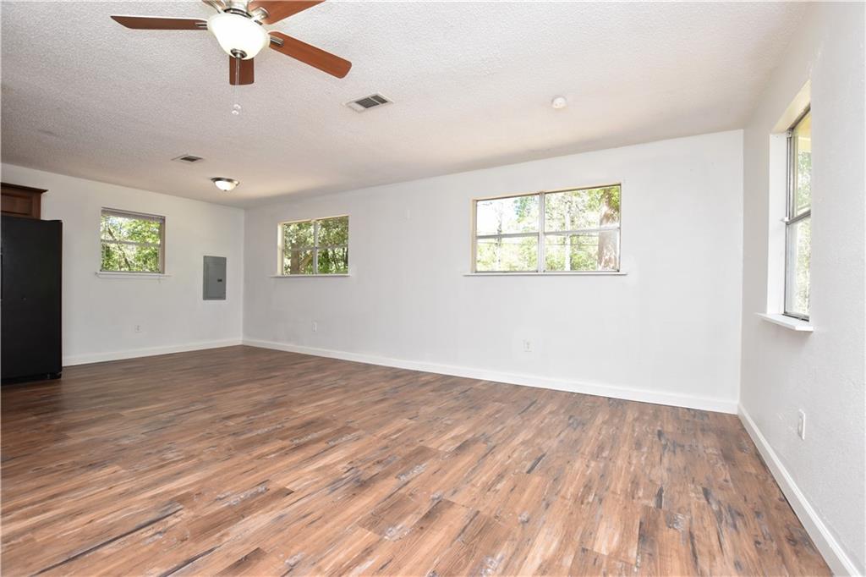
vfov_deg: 77.3
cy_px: 288
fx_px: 361
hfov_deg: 100.4
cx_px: 433
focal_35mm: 15
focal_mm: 10
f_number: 5.6
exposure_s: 1/125
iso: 450
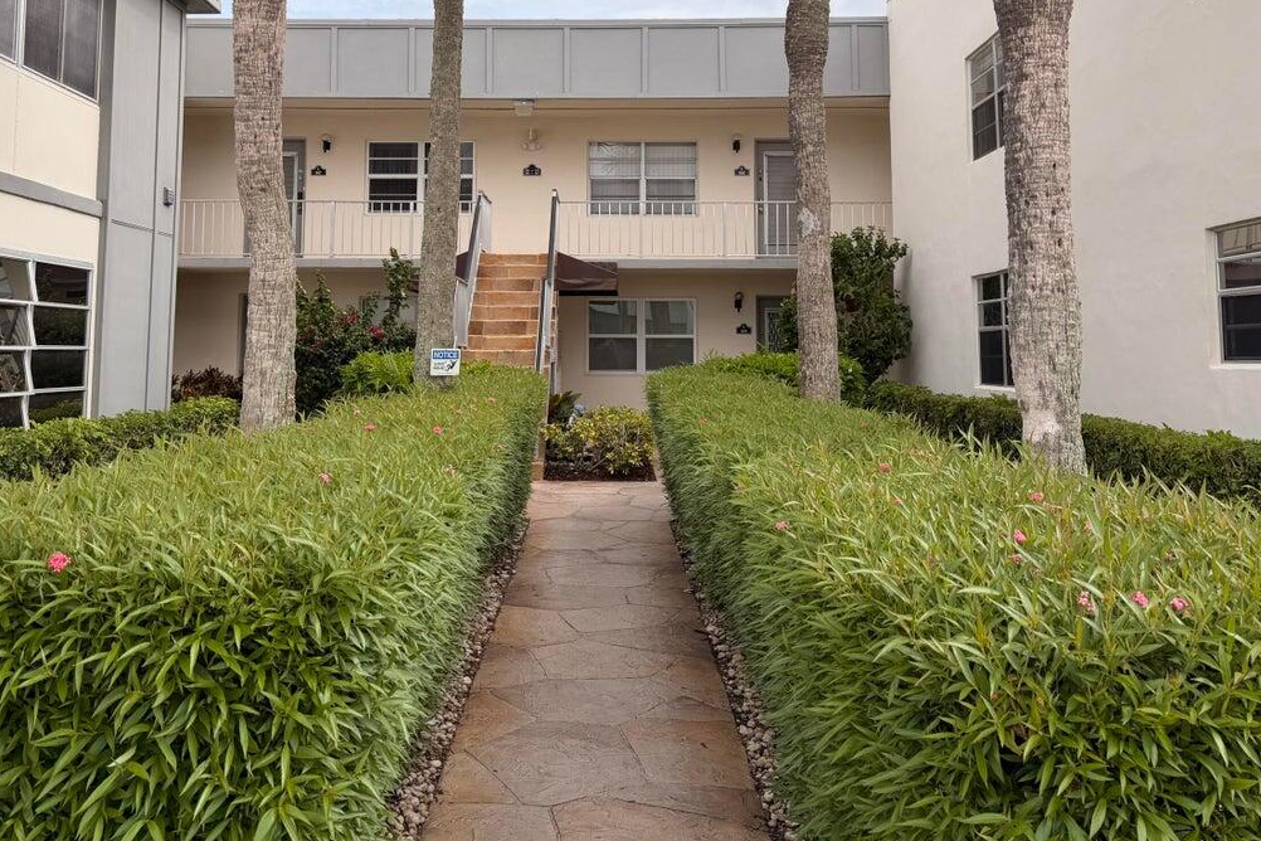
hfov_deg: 55.8
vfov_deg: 38.1
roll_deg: -0.4
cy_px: 227
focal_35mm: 34
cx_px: 592
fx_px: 1191
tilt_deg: +5.8
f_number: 1.78
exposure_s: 1/4405
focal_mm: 6.76
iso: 80
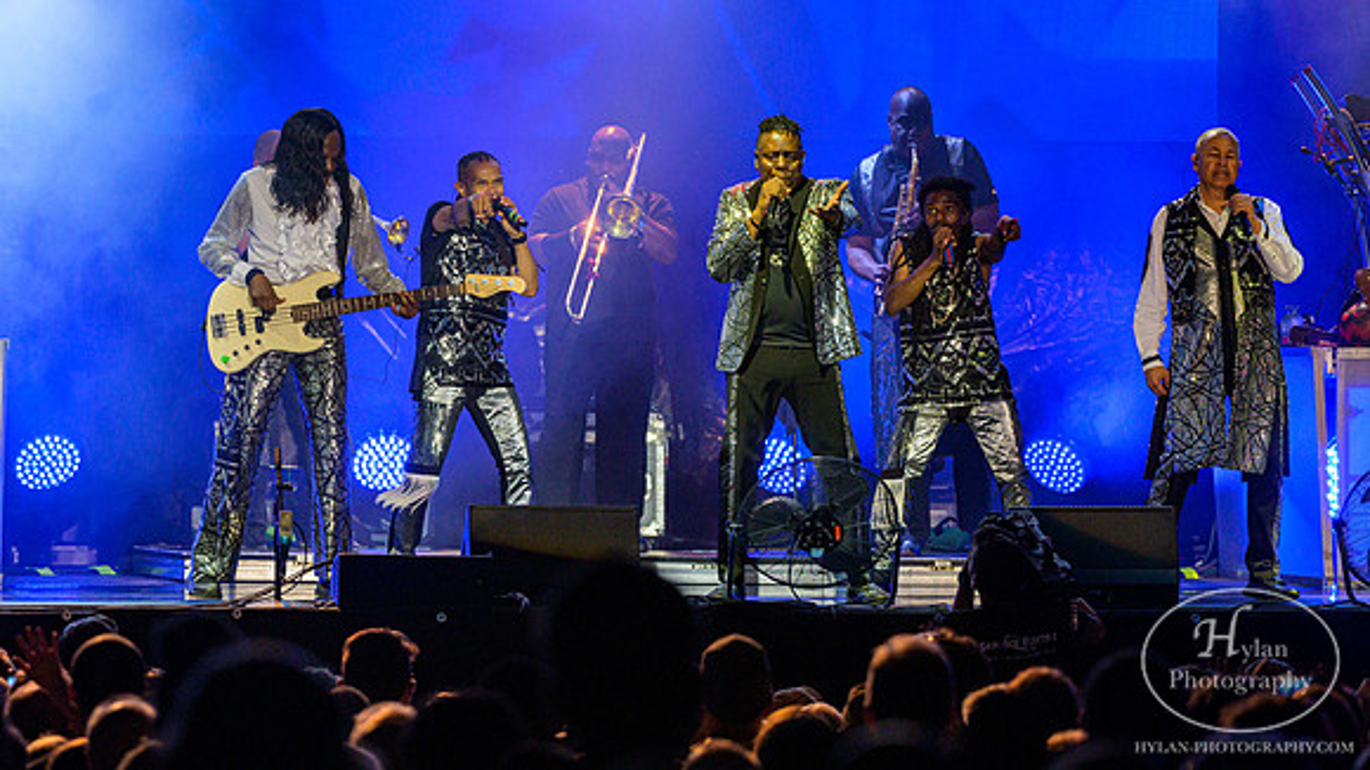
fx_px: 12518
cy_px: 225
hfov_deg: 6.3
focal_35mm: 345
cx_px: 521
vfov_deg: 3.5
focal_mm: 260
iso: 1800
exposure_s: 1/400
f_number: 6.3
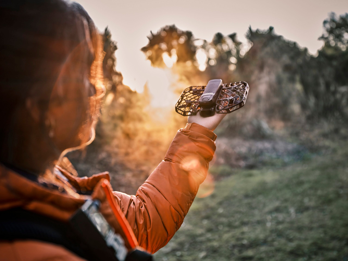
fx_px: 422
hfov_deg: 44.8
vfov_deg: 34.3
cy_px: 130
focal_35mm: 42
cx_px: 174
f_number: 4
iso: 640
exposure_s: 1/125
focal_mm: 53.6
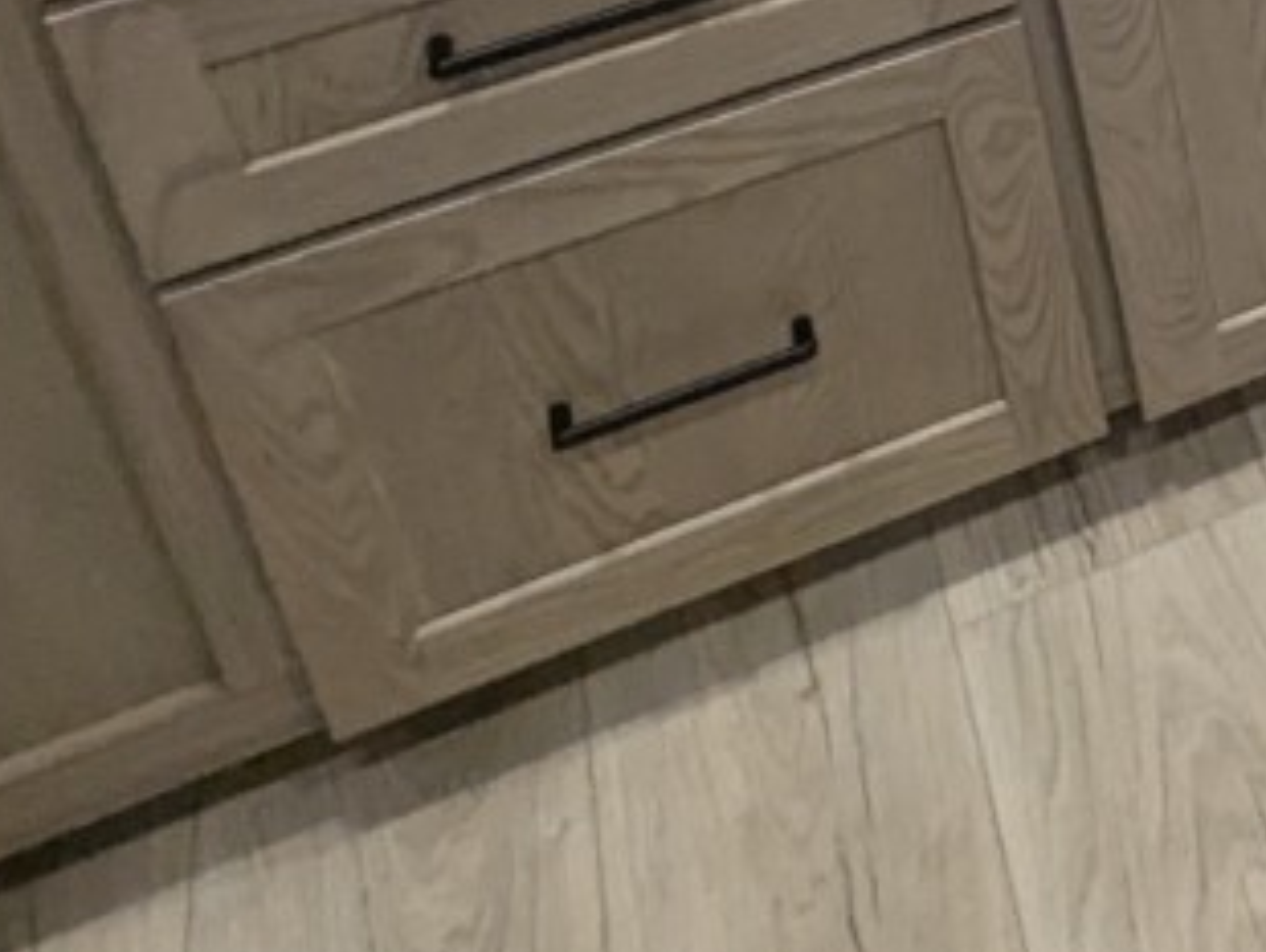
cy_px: -764
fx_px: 2635
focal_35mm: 72
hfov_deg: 20.7
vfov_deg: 16.9
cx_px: 2138
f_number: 2.2
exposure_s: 1/78.5
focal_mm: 2.35
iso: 154
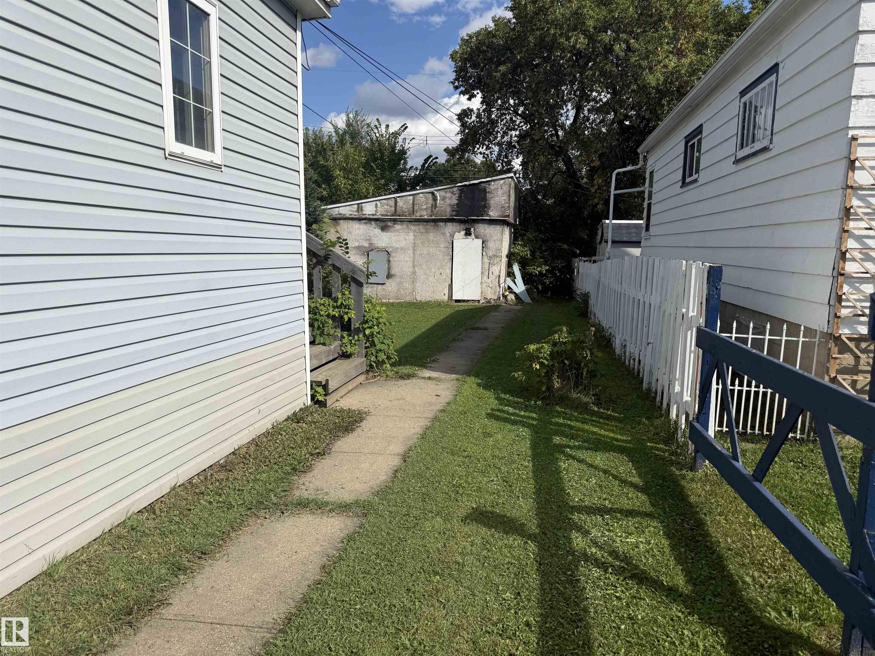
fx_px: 607
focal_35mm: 24
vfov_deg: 56.8
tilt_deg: -6.9
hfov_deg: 71.6
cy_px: 328
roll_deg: -0.4
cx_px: 438
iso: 80
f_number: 1.78
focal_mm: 6.76
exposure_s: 1/5714
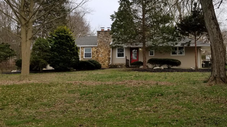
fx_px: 277
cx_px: 147
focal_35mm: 46
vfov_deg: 26.0
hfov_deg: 44.1
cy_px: 65
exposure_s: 1/734
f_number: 1.7
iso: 50
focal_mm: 4.25
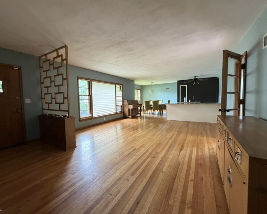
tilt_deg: -3.9
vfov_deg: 84.0
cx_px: 127
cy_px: 105
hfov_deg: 96.7
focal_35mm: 15
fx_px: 118
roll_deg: +0.9
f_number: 2.2
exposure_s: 1/61
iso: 320
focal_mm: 2.22
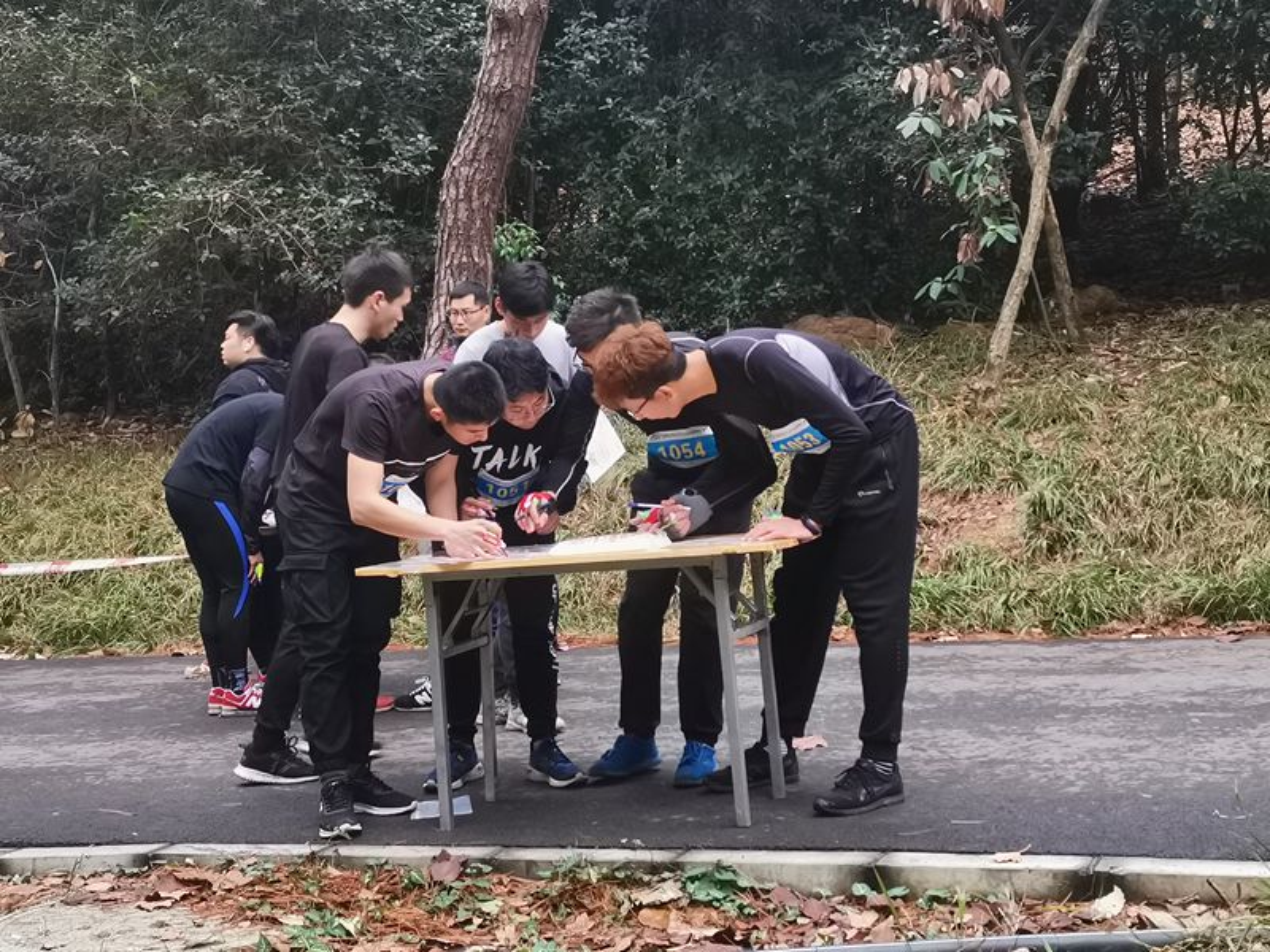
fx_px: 1944
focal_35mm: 53
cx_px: 635
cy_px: 476
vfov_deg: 27.5
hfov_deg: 36.2
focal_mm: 4.75
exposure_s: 1/100
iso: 200
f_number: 1.8
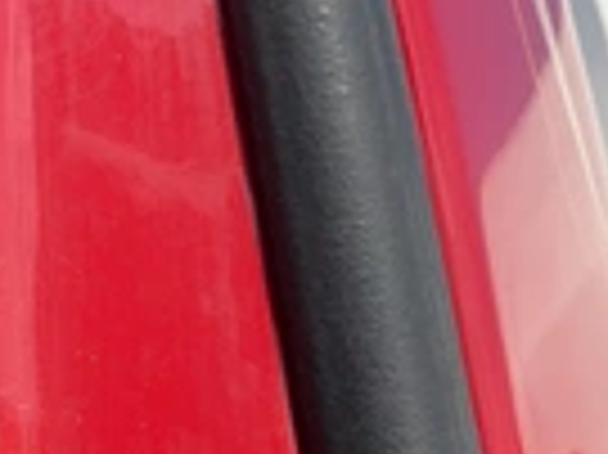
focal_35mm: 86
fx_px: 1509
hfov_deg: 20.8
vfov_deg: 16.8
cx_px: -180
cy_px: 436
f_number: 1.8
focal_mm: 3
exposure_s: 1/842
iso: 25
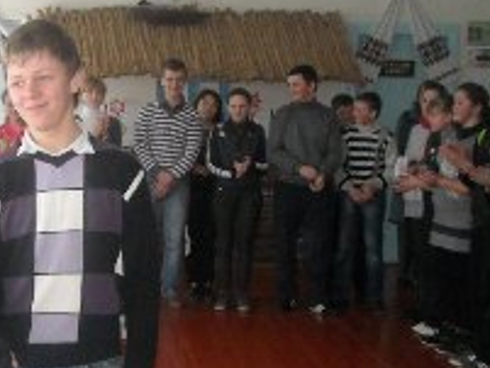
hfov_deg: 24.3
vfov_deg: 18.7
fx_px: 1105
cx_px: 49
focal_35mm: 78
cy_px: 300
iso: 400
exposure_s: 1/60
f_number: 2.8
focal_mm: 5.7
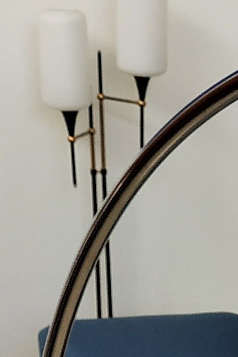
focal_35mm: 130
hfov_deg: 9.3
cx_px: -365
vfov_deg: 14.2
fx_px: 1289
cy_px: -259
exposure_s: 1/50
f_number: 1.9
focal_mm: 3.94
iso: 125
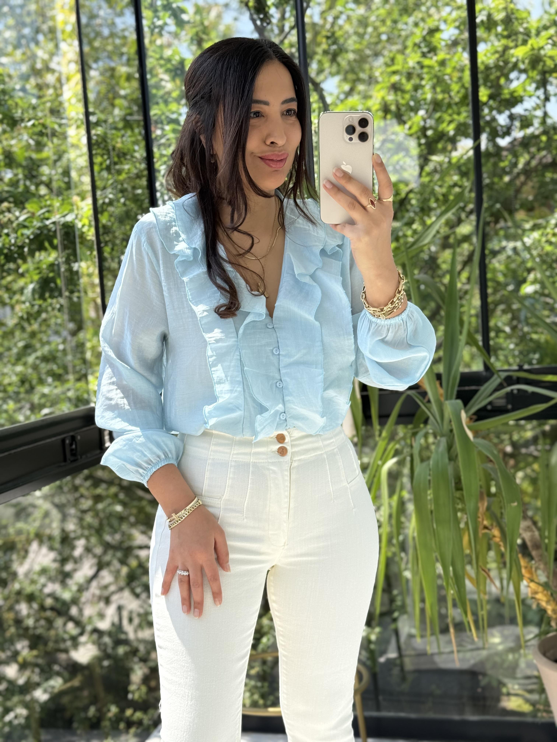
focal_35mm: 48
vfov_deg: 39.7
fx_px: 1030
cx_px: 278
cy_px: 371
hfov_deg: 30.3
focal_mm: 6.76
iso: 80
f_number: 1.78
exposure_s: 1/652
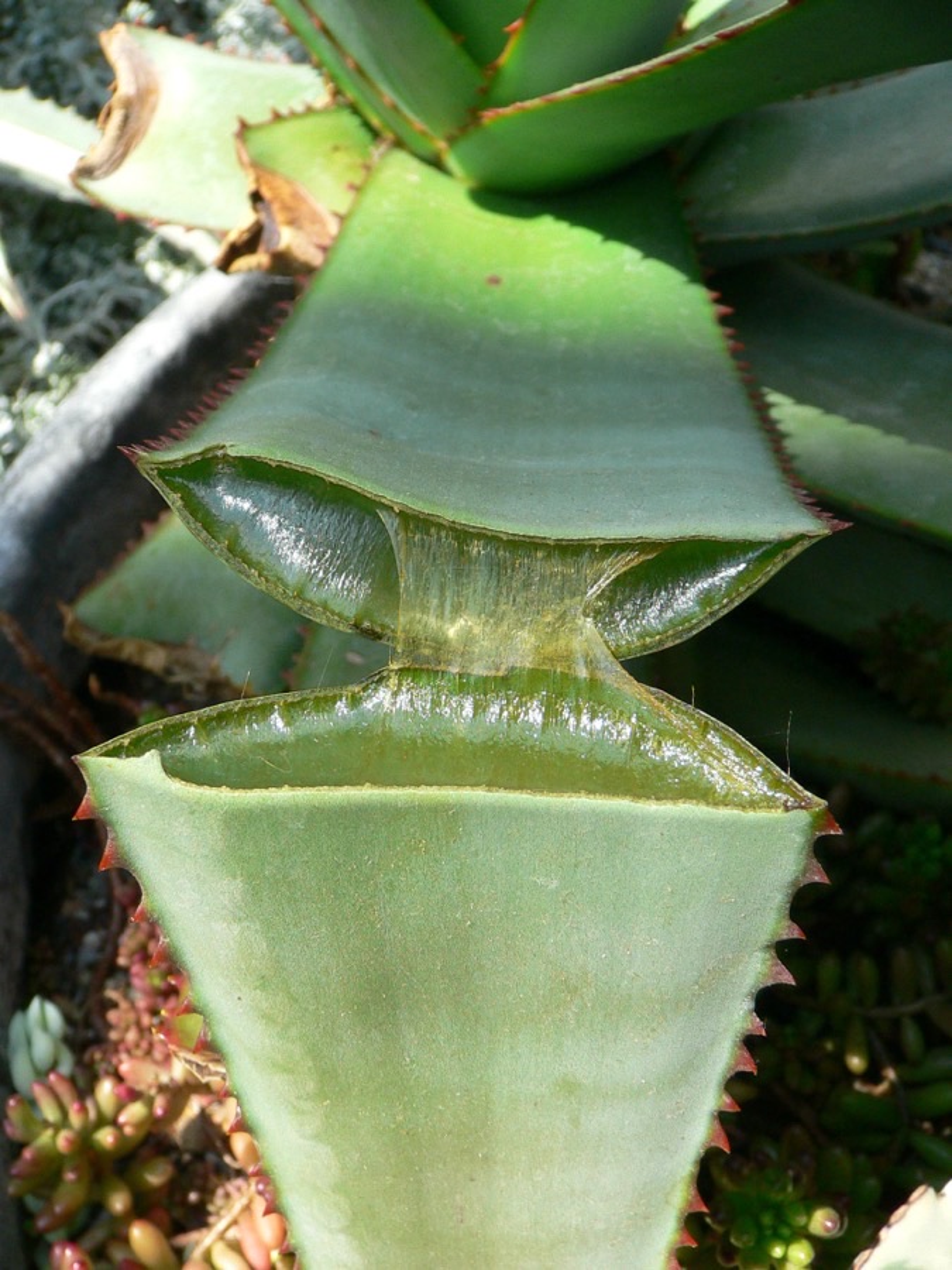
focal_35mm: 35
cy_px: 635
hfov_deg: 40.7
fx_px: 1283
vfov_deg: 52.6
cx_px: 476
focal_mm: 4.6
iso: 100
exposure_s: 1/250
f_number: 4
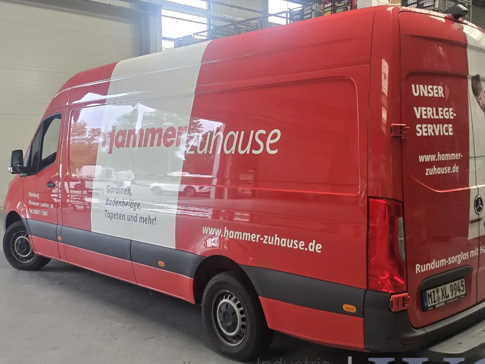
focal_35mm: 38
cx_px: 282
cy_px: 178
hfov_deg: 48.8
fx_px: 533
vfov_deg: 37.7
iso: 125
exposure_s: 1/180
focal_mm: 6.3
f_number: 1.7
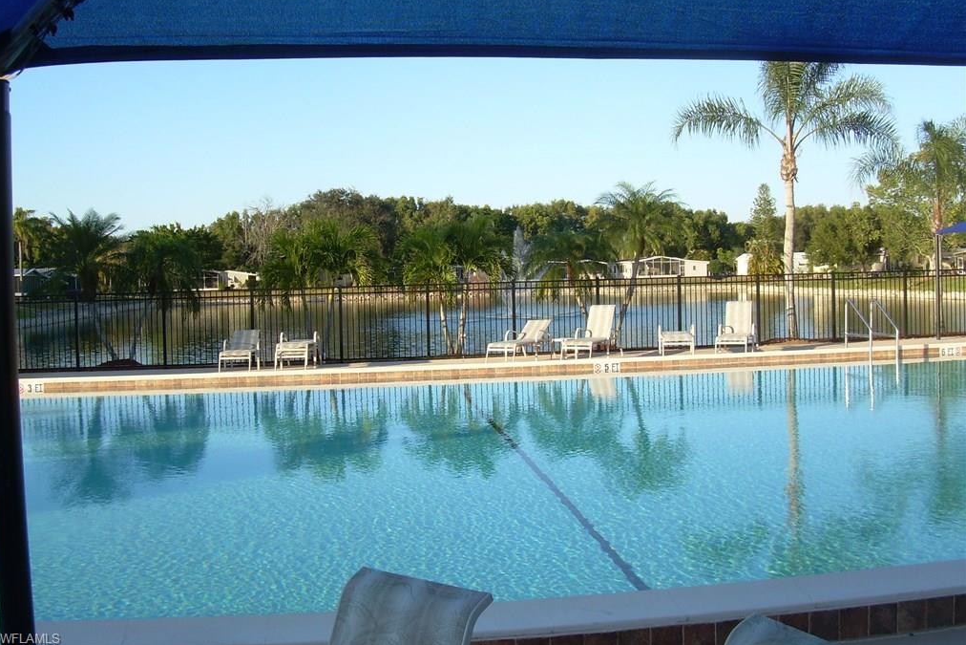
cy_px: 281
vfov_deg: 33.4
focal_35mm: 40
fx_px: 1073
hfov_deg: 48.5
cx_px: 478
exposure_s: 1/210
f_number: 4.6
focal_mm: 6.3
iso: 50
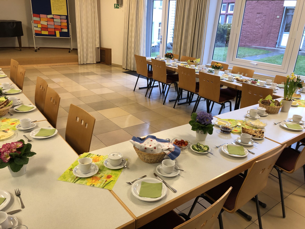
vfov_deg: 49.7
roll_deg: -2.4
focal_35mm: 28
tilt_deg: -19.7
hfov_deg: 63.4
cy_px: 114
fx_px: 247
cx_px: 152
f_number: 1.8
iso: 40
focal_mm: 4
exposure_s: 1/20
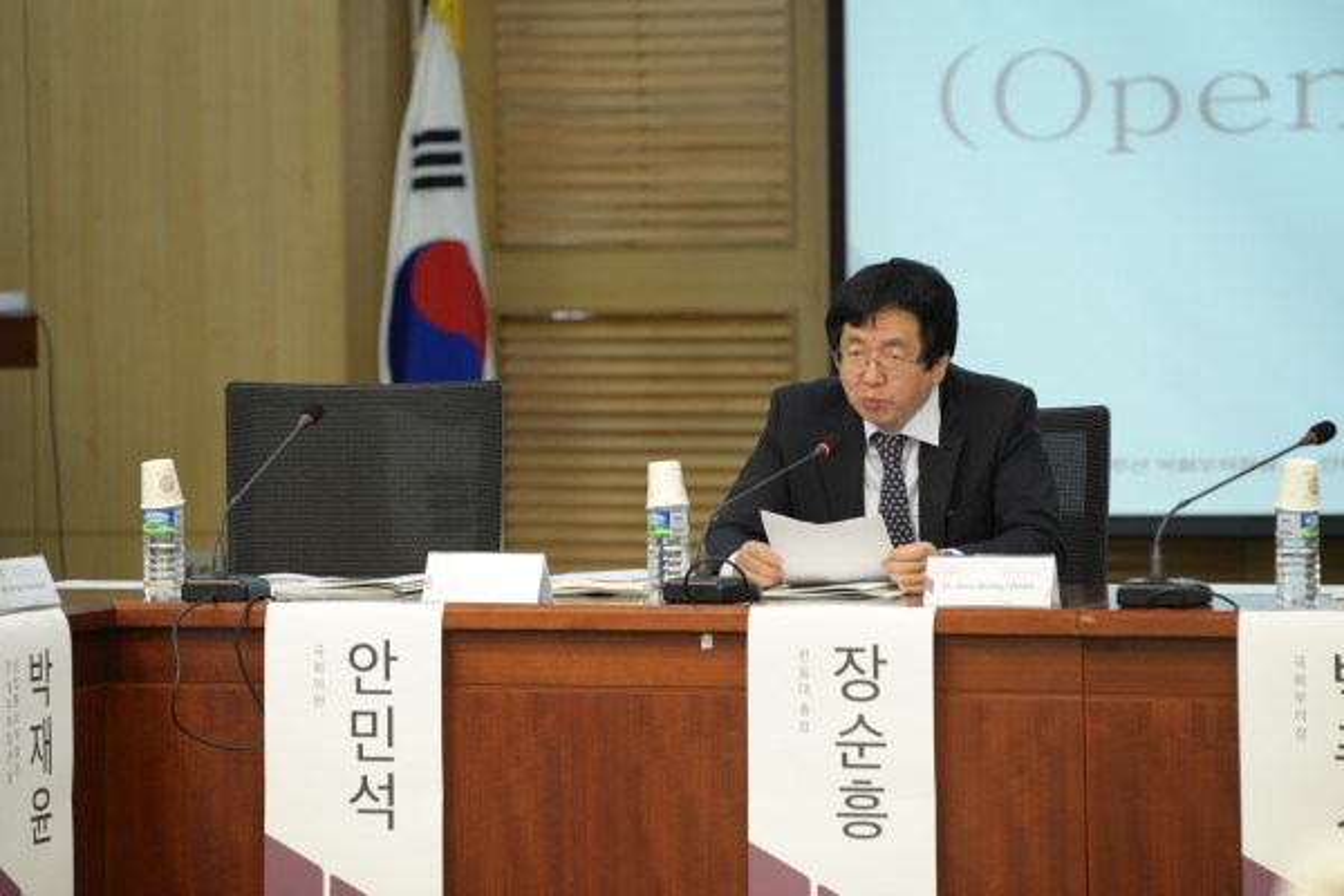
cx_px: 672
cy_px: 448
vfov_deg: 7.4
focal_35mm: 185
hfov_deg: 11.1
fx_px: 6906
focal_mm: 185
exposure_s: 1/80
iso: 640
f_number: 4
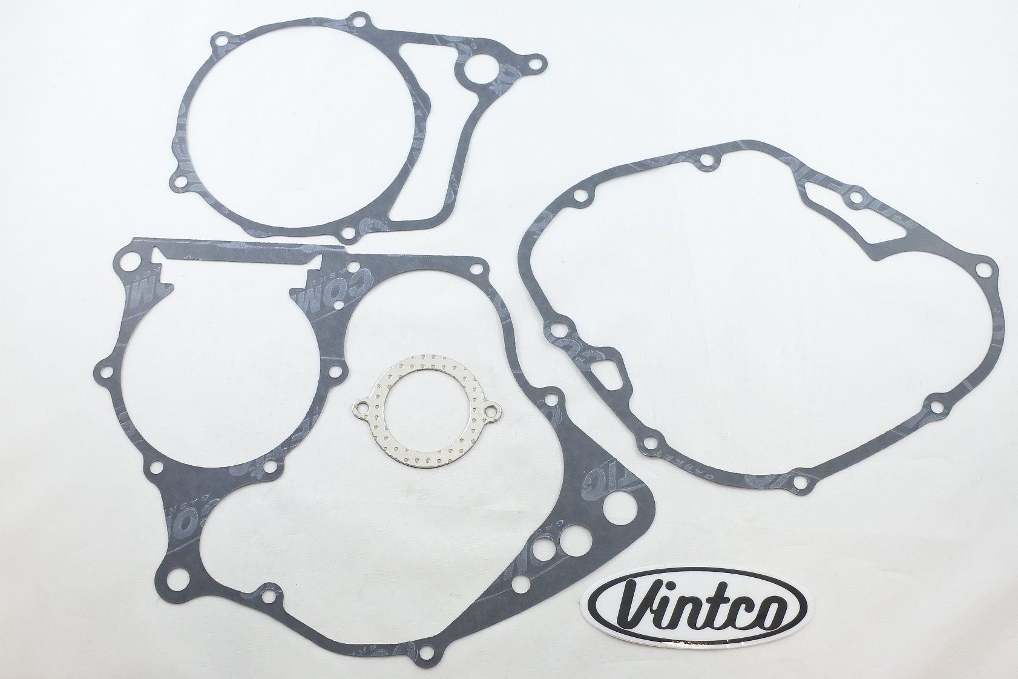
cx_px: 509
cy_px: 340
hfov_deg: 67.4
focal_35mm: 27
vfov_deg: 47.9
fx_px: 763
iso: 450
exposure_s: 1/125
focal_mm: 10
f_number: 3.5
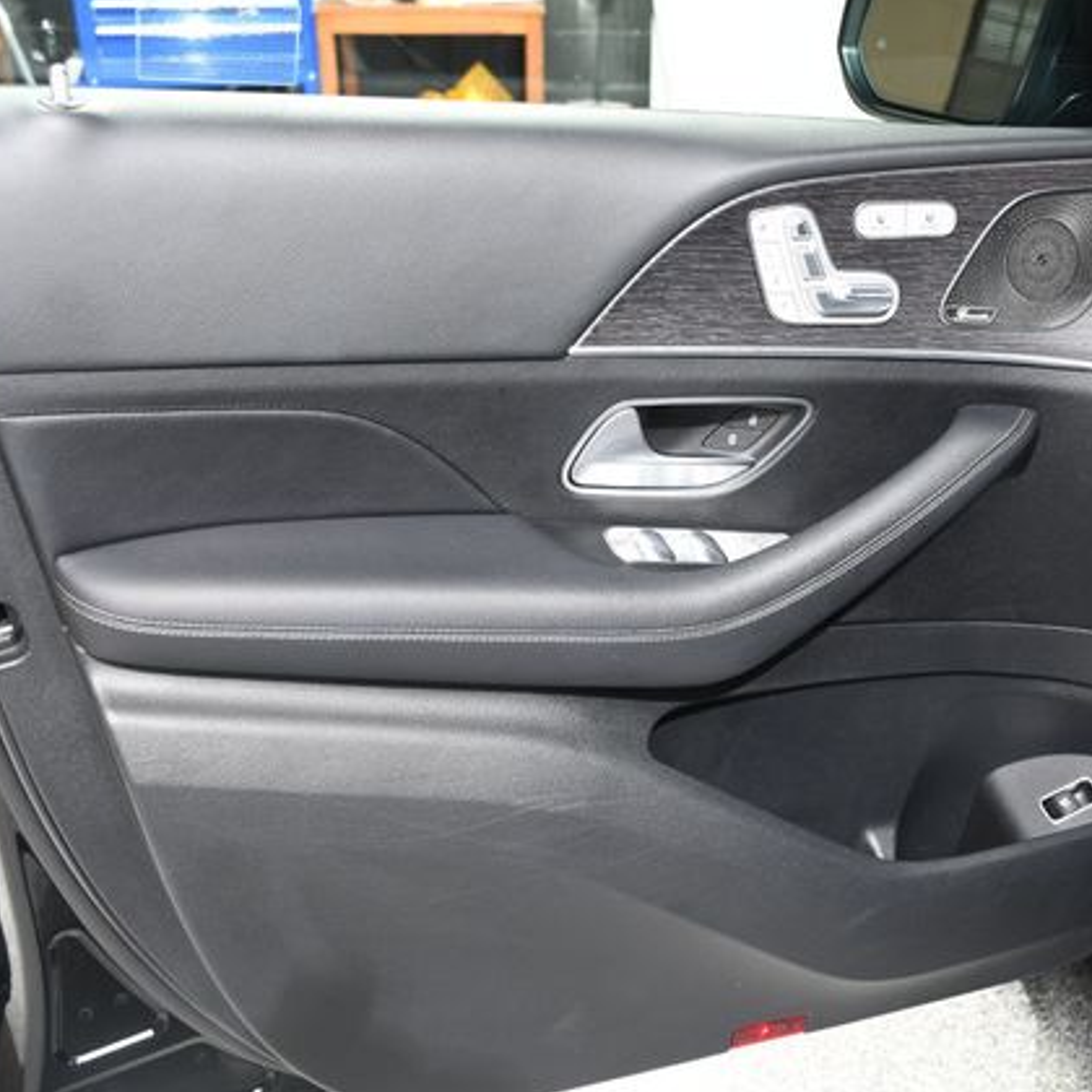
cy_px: 546
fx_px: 1570
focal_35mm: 44
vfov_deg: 38.3
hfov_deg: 38.2
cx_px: 637
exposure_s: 1/160
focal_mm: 23
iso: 100
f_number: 3.8
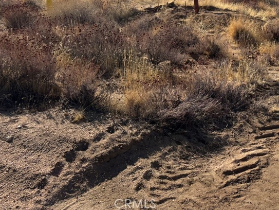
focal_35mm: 49
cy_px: 13
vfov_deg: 28.3
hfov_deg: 36.4
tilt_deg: -3.3
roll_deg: +2.7
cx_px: 252
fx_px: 395
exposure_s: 1/5618
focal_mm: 5.96
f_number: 1.6
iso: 50
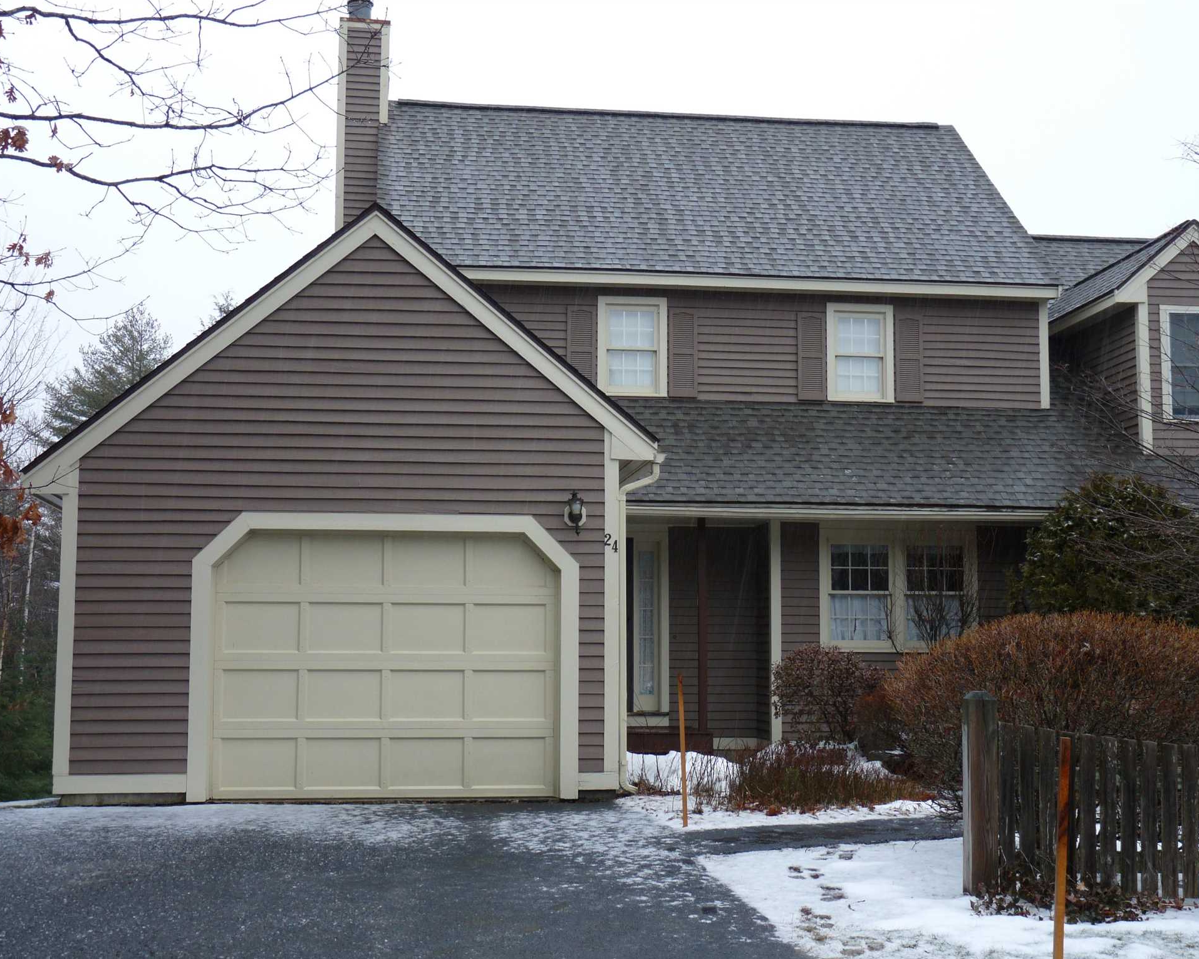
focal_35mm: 47
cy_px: 480
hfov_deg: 39.5
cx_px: 604
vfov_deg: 32.1
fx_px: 1668
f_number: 3.2
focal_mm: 8
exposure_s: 1/60
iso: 100
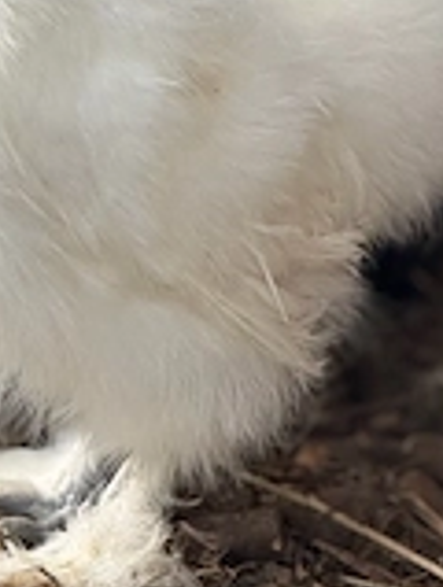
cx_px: 70
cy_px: 33
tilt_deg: -16.1
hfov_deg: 5.0
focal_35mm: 301
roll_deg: -3.5
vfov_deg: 6.6
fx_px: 5116
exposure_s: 1/99
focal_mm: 15.66
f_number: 2.8
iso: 160
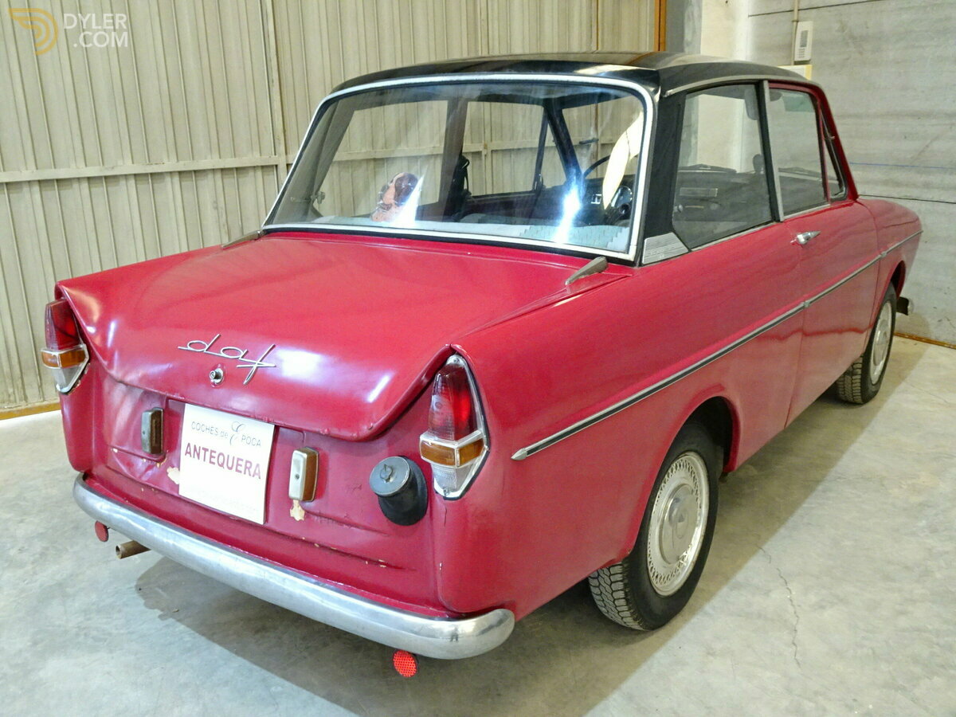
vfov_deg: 45.4
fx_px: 856
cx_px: 478
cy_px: 358
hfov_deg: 58.4
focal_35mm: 31
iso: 800
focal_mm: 5.26
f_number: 4
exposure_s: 1/13
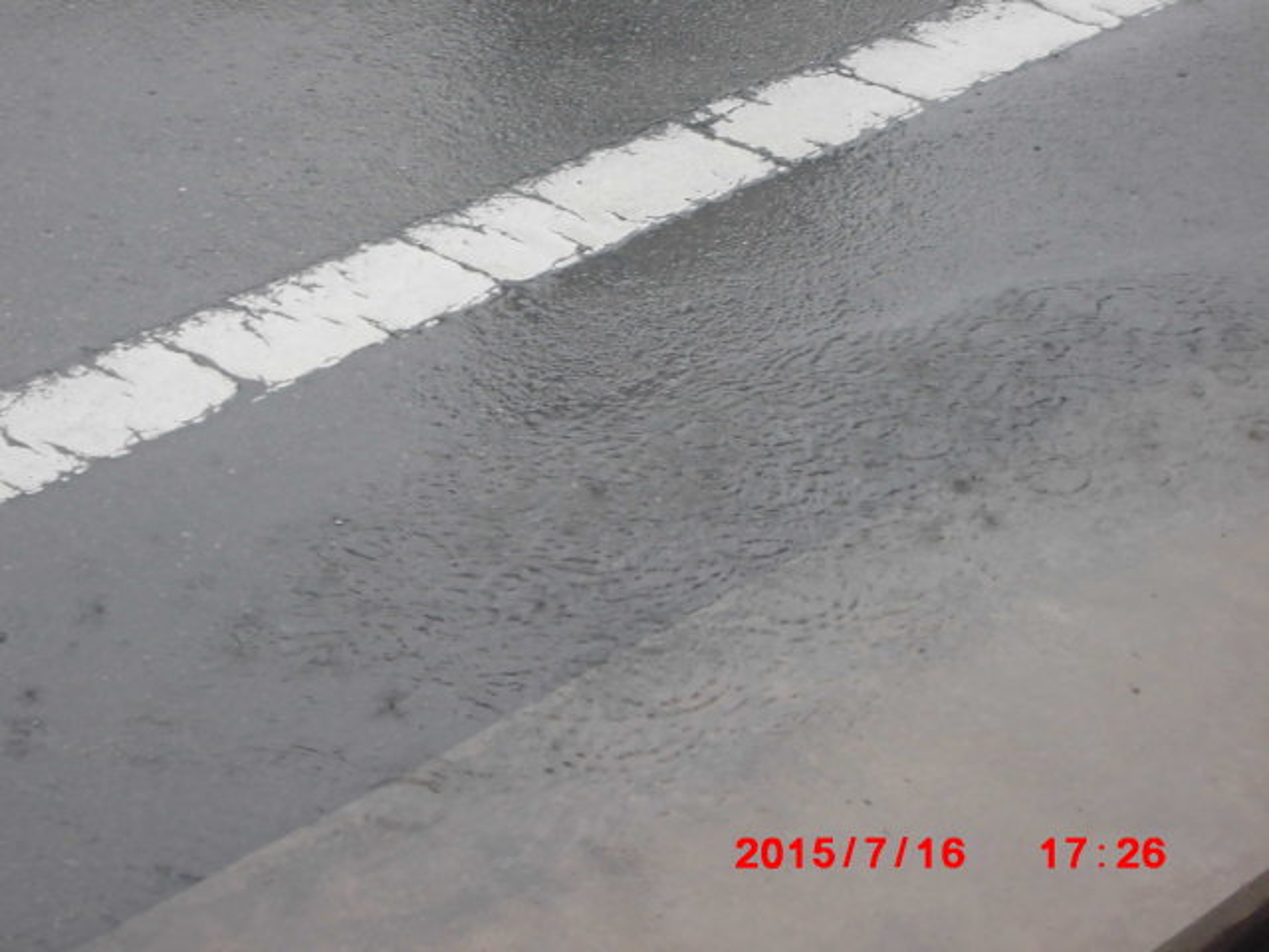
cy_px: 476
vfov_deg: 15.7
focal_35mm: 94
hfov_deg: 20.9
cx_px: 634
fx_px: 3446
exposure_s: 1/60
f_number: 4.7
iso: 200
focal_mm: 16.9
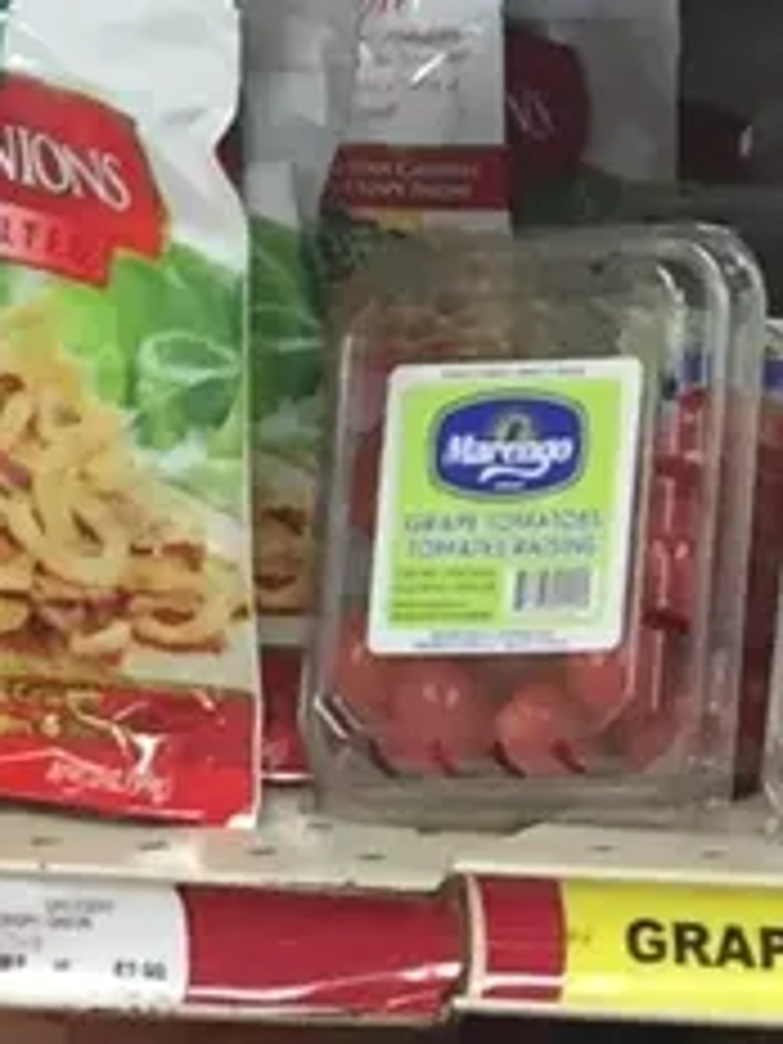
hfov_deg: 6.0
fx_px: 6786
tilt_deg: -17.8
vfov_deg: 8.6
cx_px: 2529
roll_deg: +0.8
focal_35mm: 225
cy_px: 1436
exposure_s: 1/30
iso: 64
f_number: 2.2
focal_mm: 4.15
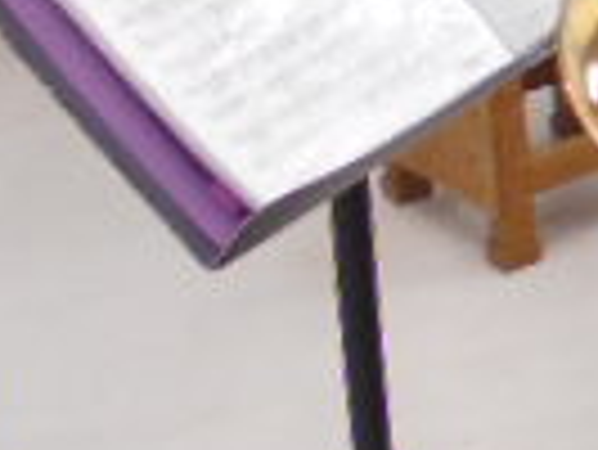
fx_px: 2161
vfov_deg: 11.1
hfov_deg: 12.6
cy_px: -351
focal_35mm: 125
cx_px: 1398
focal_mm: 4.6
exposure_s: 1/30
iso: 140
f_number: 3.2
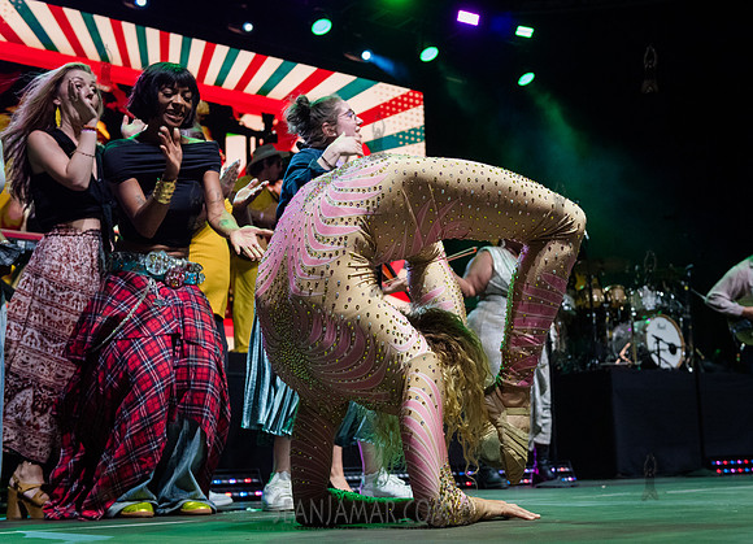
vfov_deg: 27.3
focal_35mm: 52
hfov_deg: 37.1
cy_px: 264
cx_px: 420
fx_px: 1119
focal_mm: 48
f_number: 4
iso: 6400
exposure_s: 1/800
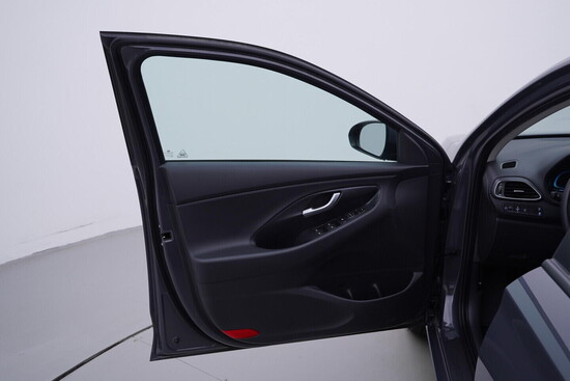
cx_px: 285
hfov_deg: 53.1
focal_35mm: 36
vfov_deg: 36.9
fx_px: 570
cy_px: 190
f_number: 4
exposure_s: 1/80
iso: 125
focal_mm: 24
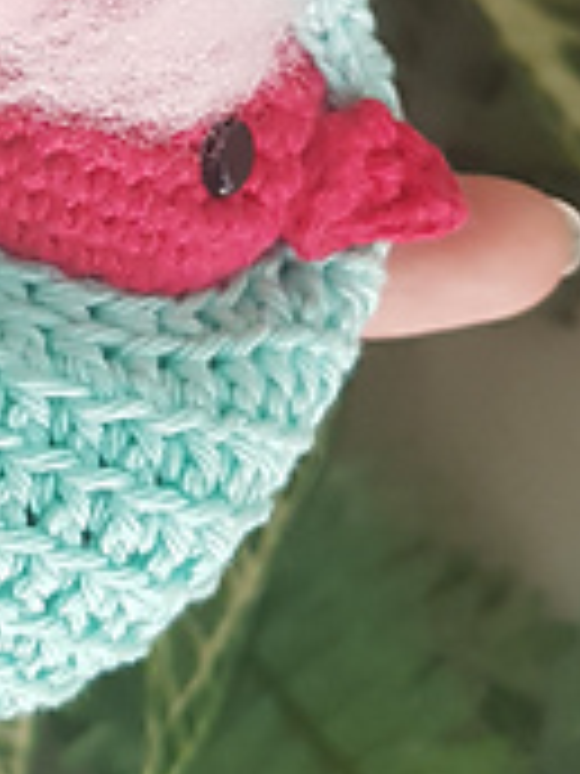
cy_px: -148
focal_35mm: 97
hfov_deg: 14.2
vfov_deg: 19.1
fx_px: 2167
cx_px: -310
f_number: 1.7
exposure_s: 1/50
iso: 125
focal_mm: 4.2
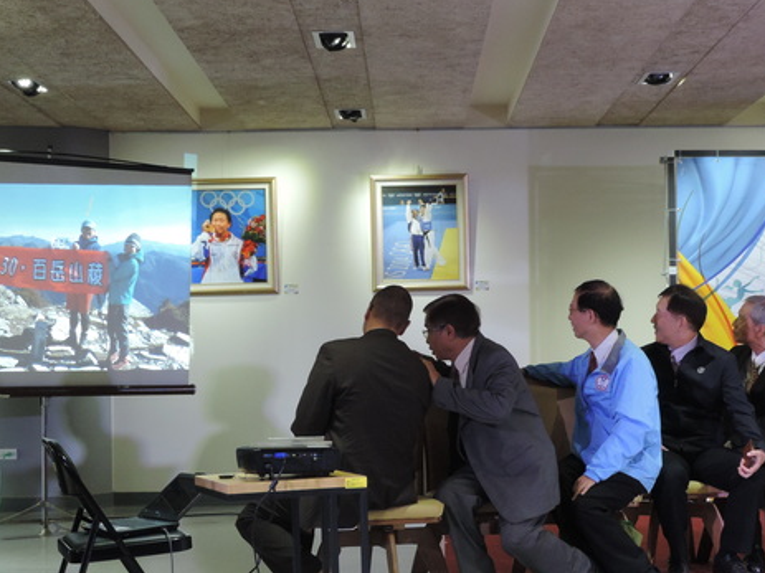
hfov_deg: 29.8
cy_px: 333
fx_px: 1436
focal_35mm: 65
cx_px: 416
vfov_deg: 22.6
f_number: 3.4
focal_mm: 7.6
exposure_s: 1/40
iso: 400
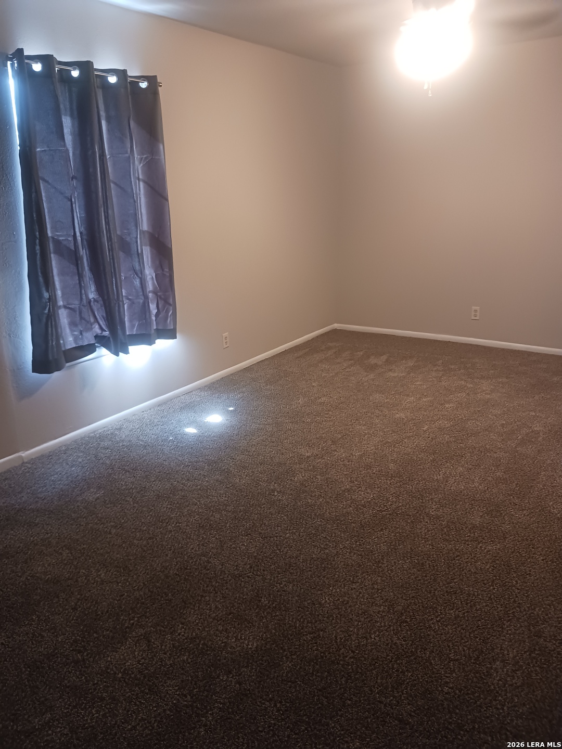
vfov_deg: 65.3
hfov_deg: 51.4
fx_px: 584
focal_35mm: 27
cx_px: 281
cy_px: 374
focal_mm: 4
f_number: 1.8
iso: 400
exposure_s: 1/24
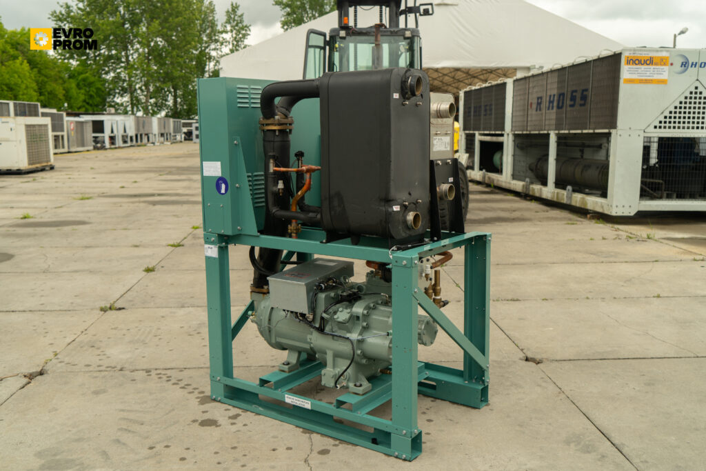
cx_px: 353
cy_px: 236
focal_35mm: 34
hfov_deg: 55.8
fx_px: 667
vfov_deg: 38.9
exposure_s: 1/200
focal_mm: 34
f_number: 4
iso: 125
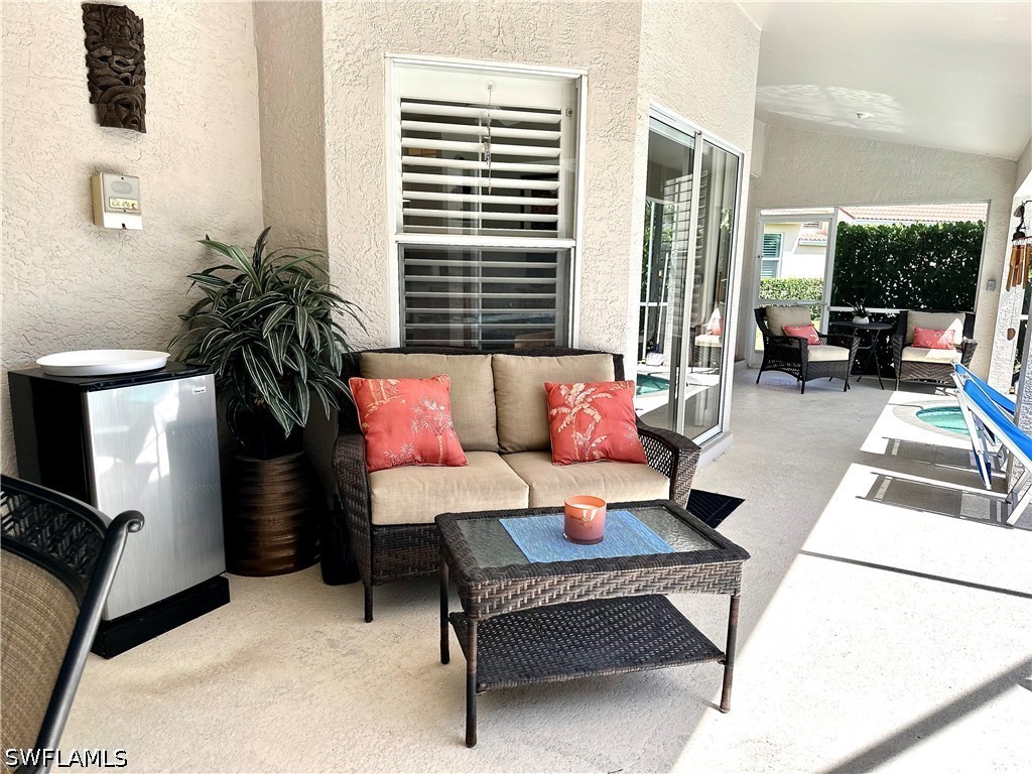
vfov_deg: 56.8
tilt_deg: -8.6
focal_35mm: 24
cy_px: 387
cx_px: 516
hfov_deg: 71.6
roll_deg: -0.3
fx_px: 716
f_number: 1.78
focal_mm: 6.86
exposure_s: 1/773
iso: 80
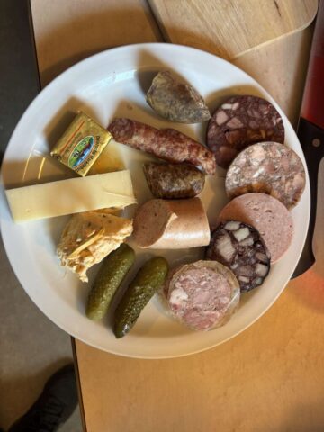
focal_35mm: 26
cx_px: 162
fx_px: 324
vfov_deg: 67.3
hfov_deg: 53.1
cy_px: 216
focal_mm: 5.96
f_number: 1.6
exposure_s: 1/50
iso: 160
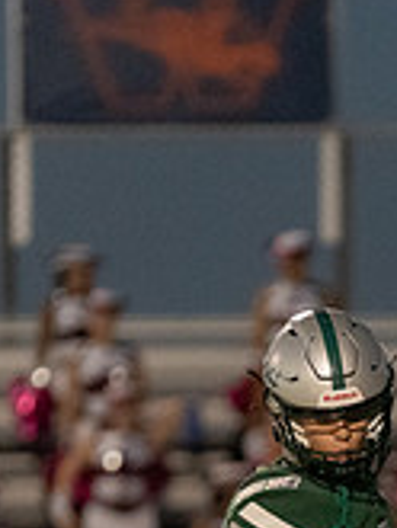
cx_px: 420
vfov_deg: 2.1
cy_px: 696
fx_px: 14264
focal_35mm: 934
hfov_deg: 1.6
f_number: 2.8
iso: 5000
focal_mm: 200
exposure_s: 1/1250
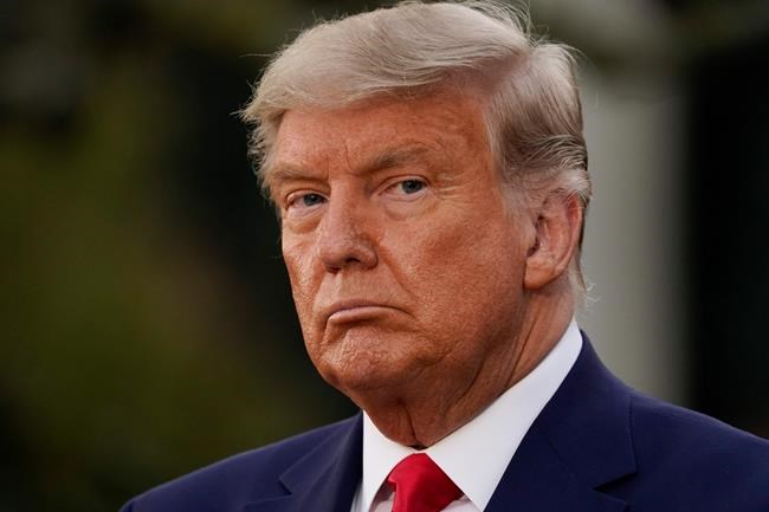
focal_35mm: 600
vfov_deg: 2.3
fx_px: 12813
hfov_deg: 3.4
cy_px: 256
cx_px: 384
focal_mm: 600
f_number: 6.3
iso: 4000
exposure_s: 1/320
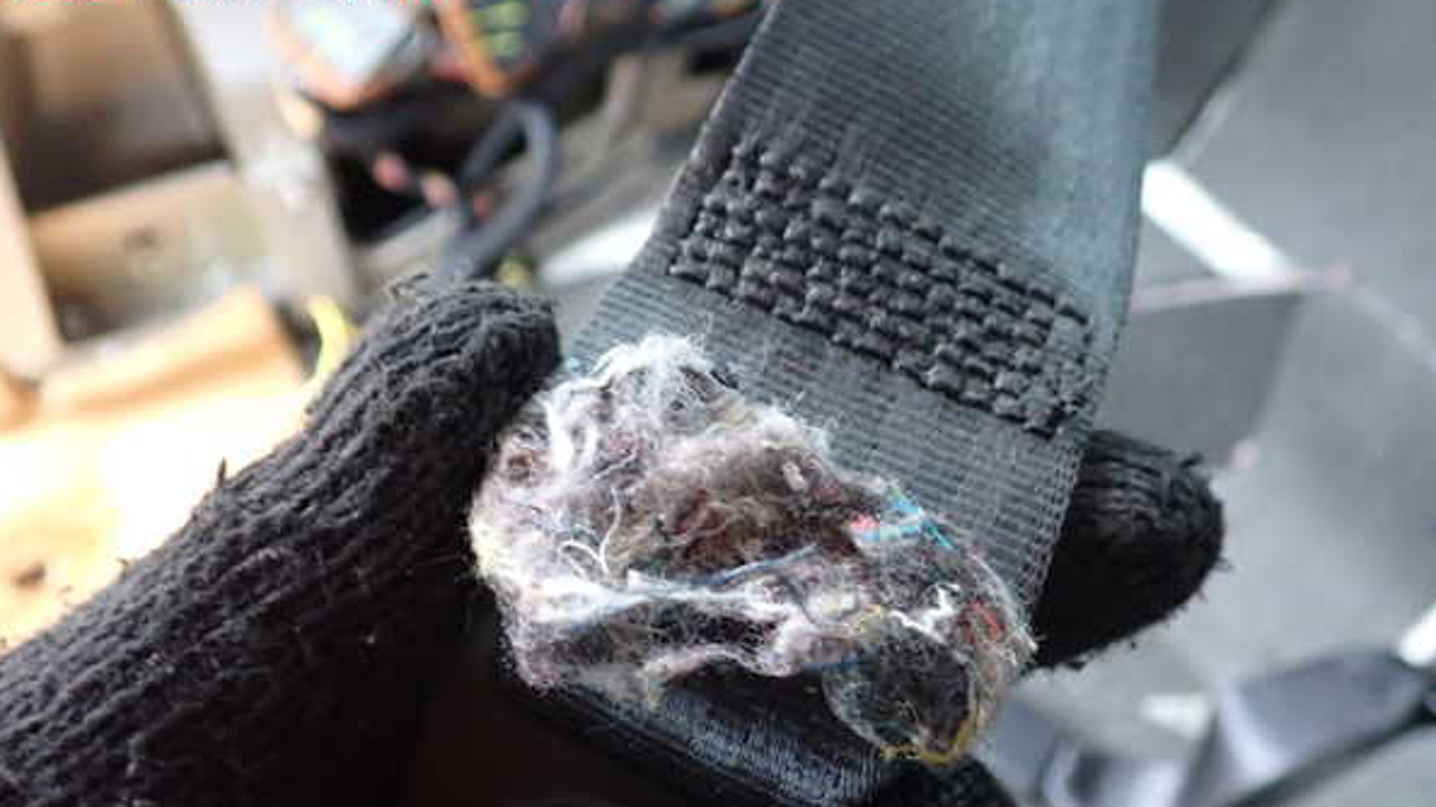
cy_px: 490
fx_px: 1256
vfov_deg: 35.5
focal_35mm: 33
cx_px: 716
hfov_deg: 59.5
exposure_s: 1/30
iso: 640
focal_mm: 5.4
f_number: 2.3
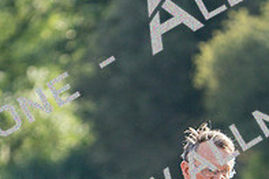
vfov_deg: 1.8
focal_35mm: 779
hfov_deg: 2.6
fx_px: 5816
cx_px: 223
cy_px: 255
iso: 400
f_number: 5.6
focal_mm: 264
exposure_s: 1/1600
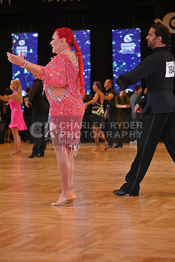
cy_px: 131
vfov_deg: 19.5
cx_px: 88
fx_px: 765
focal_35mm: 105
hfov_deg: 13.0
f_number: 4
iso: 1600
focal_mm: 105
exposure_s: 1/400
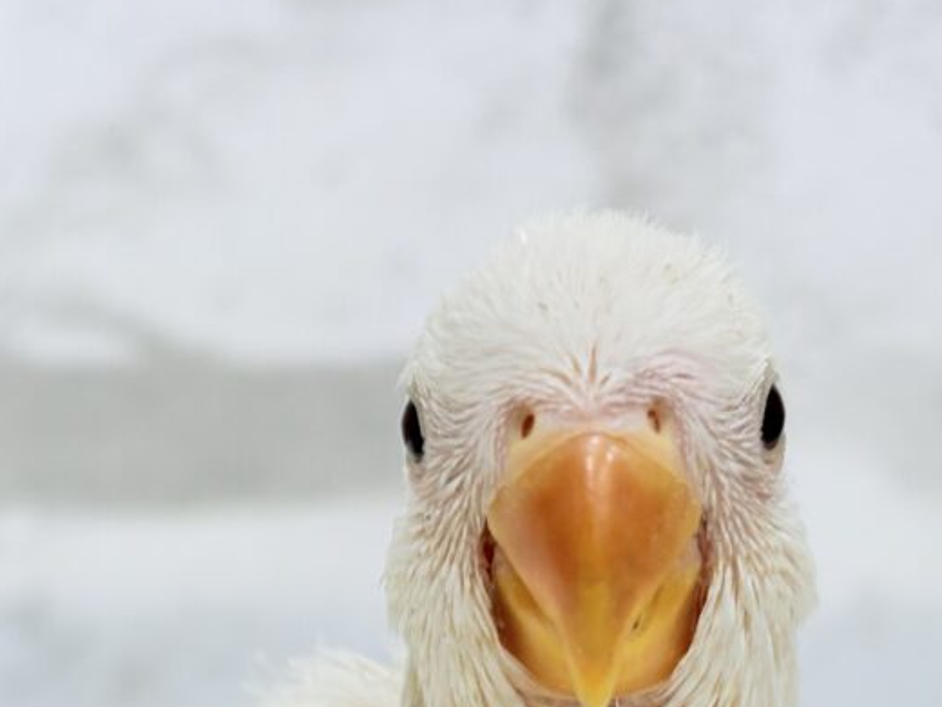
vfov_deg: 12.1
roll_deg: +0.5
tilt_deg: -5.3
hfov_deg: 16.4
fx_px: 3266
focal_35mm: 120
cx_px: 498
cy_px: 792
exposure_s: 1/50
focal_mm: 5.96
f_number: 1.6
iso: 32
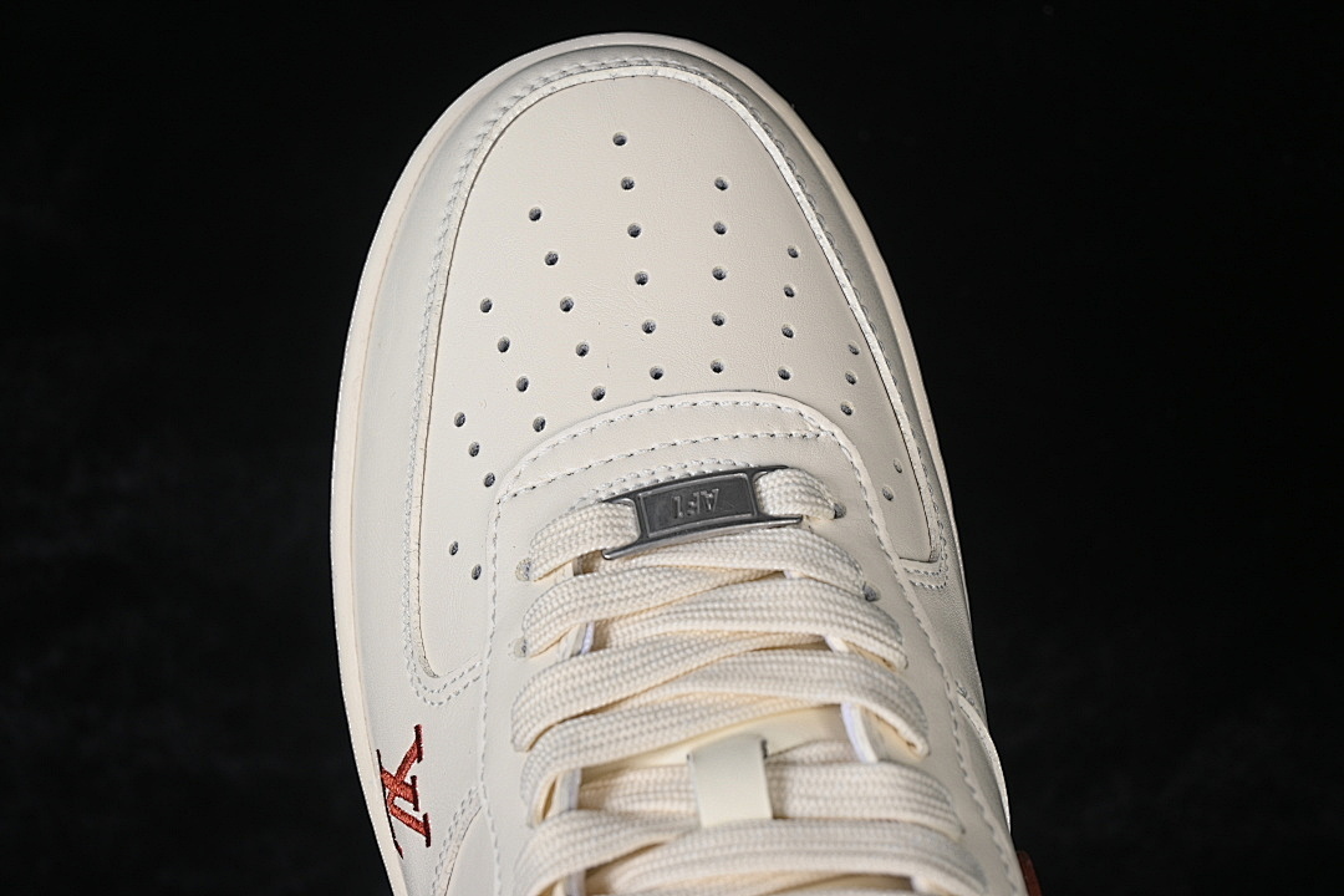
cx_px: 672
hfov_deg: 27.0
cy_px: 448
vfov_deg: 18.2
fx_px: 2800
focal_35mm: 75
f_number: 7.1
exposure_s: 1/80
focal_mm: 50
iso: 160
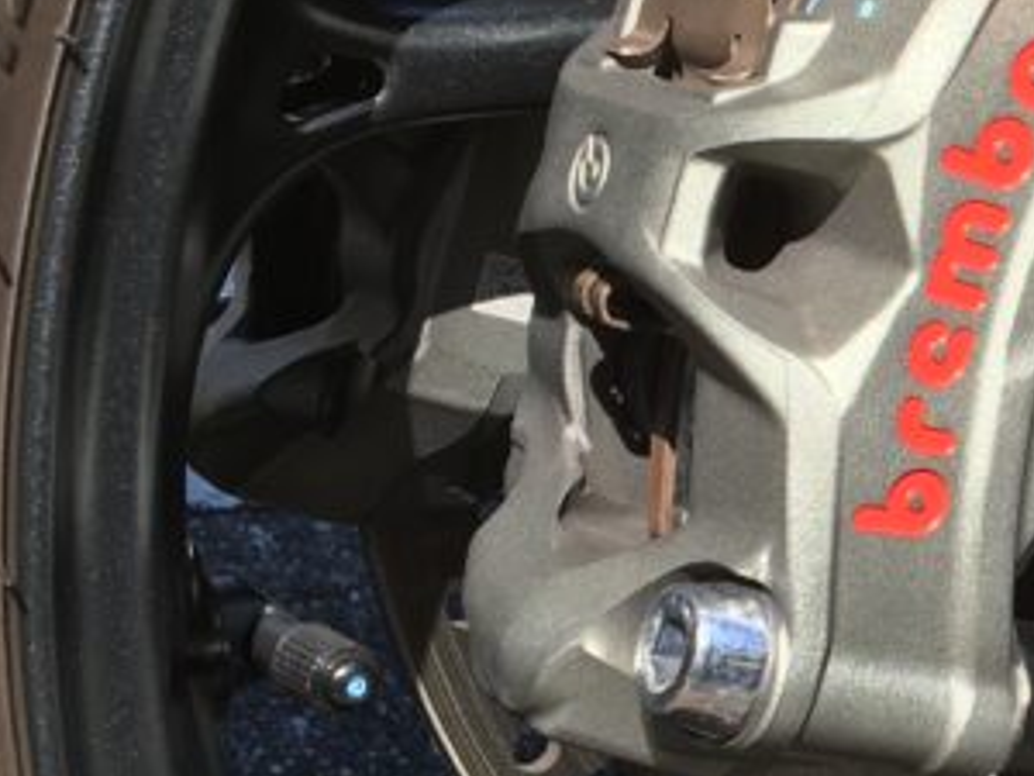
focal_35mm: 99
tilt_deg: -31.6
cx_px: 1186
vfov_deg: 14.9
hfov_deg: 18.9
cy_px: 476
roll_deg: -14.0
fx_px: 2957
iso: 25
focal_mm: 4.15
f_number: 2.2
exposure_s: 1/657
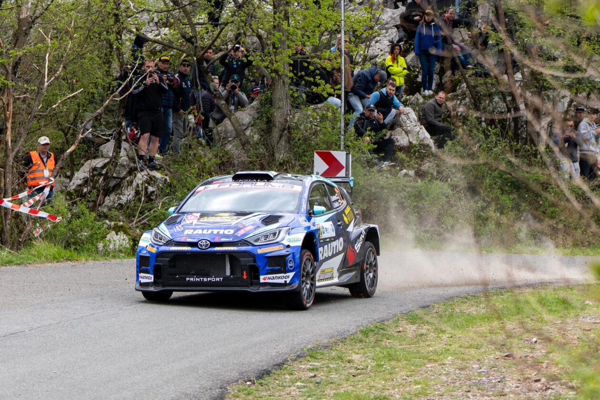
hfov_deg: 13.0
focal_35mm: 158
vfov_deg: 8.7
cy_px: 186
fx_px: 2631
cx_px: 301
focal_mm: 72
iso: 800
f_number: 2.8
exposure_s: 1/5000
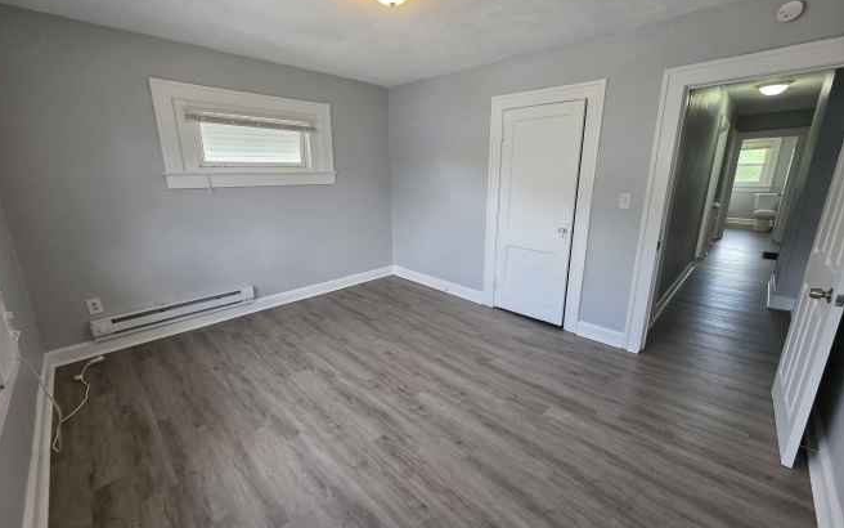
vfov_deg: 78.6
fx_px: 322
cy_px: 263
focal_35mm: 14
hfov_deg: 105.3
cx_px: 416
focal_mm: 2.2
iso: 125
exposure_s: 1/120
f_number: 1.9
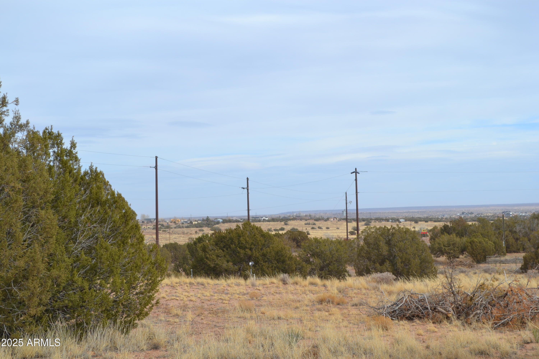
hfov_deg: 27.0
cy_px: 180
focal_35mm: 75
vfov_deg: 18.2
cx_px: 270
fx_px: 1123
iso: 100
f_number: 8
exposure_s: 1/250
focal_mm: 50
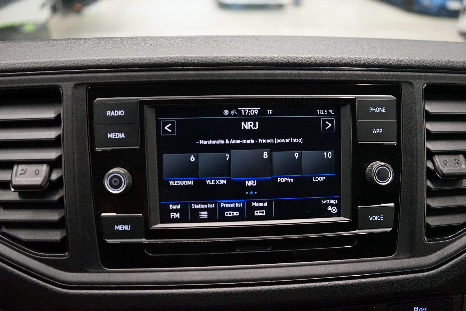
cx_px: 233
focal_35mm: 42
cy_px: 156
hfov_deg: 46.4
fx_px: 544
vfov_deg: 31.9
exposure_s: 1/160
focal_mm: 42
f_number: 4.5
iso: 6400
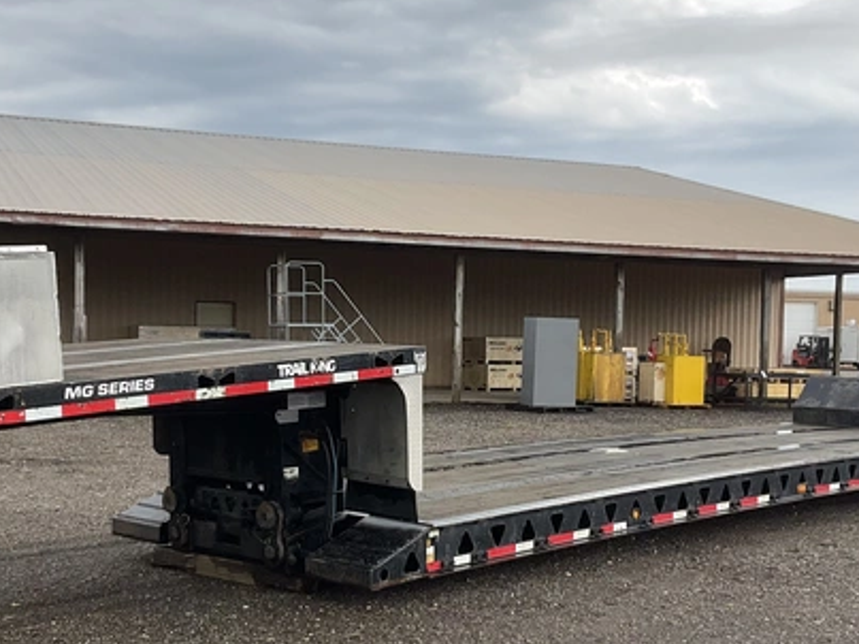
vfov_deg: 26.9
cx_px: 424
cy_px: 398
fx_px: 1340
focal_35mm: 54
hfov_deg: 35.6
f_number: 1.8
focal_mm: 3
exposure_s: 1/627
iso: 25
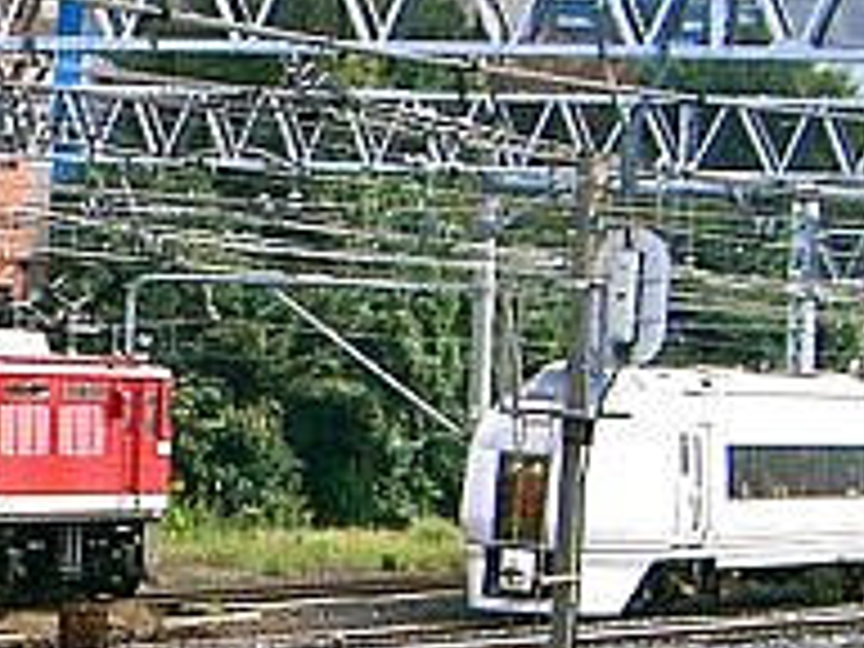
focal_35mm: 205
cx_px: -634
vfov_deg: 7.2
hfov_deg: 9.3
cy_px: 634
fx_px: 5117
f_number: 4.8
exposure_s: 1/320
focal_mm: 8
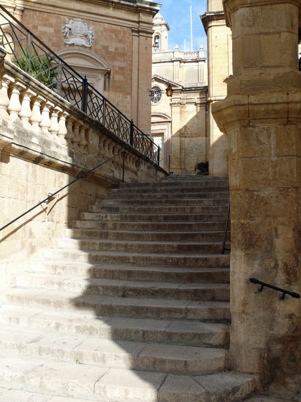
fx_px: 406
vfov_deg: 52.6
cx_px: 150
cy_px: 201
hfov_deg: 40.7
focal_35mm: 35
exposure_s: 1/250
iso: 100
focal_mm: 7.4
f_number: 5.6
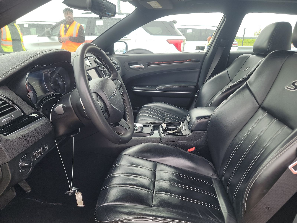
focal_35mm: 24
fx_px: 206
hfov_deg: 71.6
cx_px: 148
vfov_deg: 56.8
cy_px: 112
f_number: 1.8
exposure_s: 1/119
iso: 60
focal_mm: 6.7
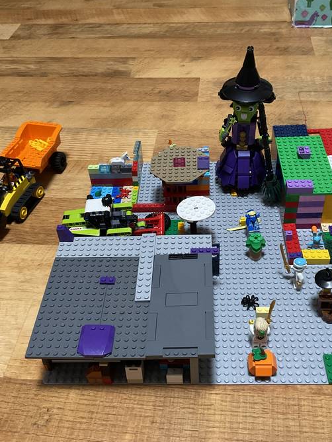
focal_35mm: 39
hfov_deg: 36.8
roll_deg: +3.7
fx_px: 499
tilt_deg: -43.0
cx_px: 181
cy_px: 221
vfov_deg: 47.9
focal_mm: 3
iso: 200
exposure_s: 1/40
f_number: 1.8
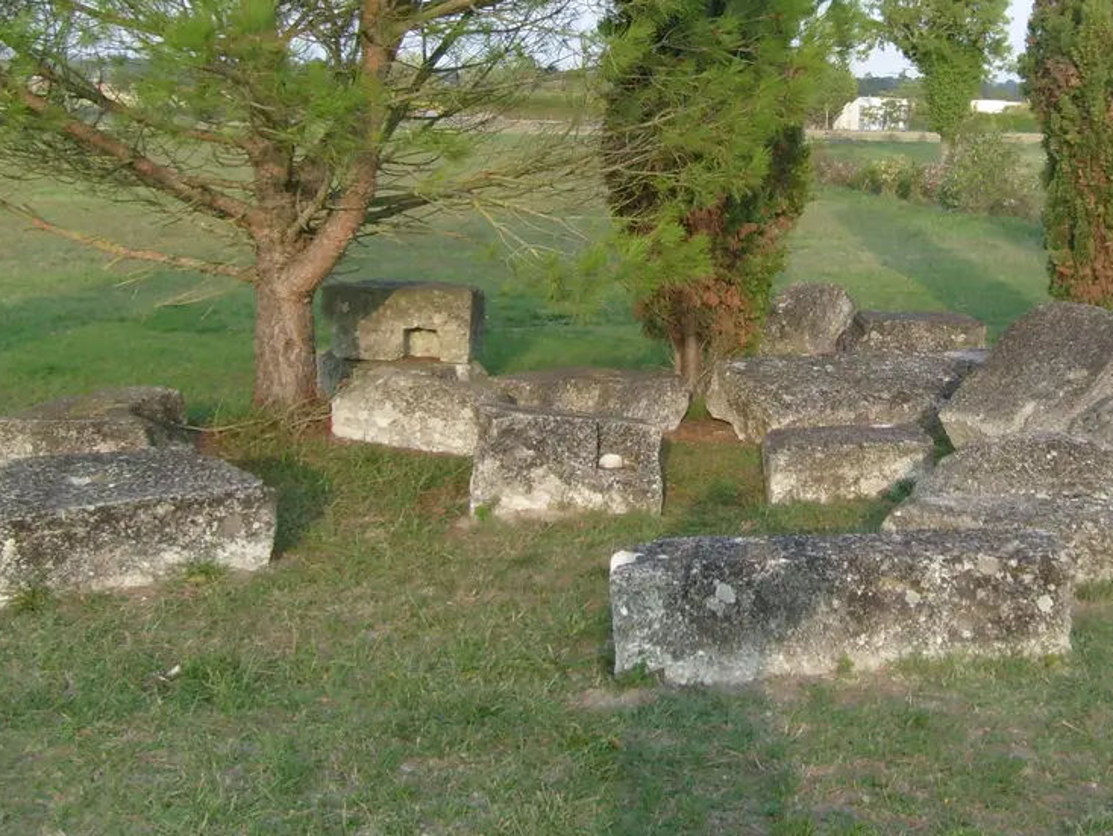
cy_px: 132
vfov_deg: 23.6
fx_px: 1962
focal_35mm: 61
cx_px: 820
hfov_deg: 31.2
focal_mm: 5.8
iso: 80
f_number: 7.1
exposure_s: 1/90
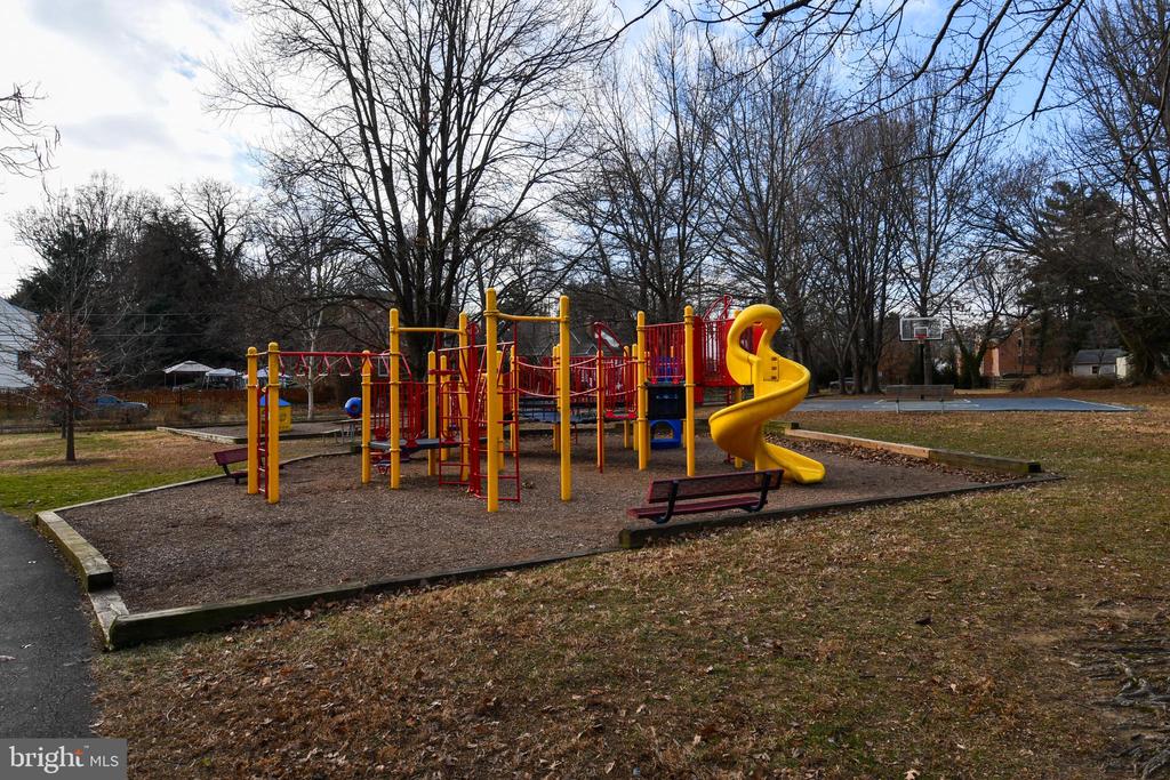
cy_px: 390
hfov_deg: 78.6
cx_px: 585
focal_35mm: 22
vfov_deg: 57.2
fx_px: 715
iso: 160
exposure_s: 1/250
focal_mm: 15
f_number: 8
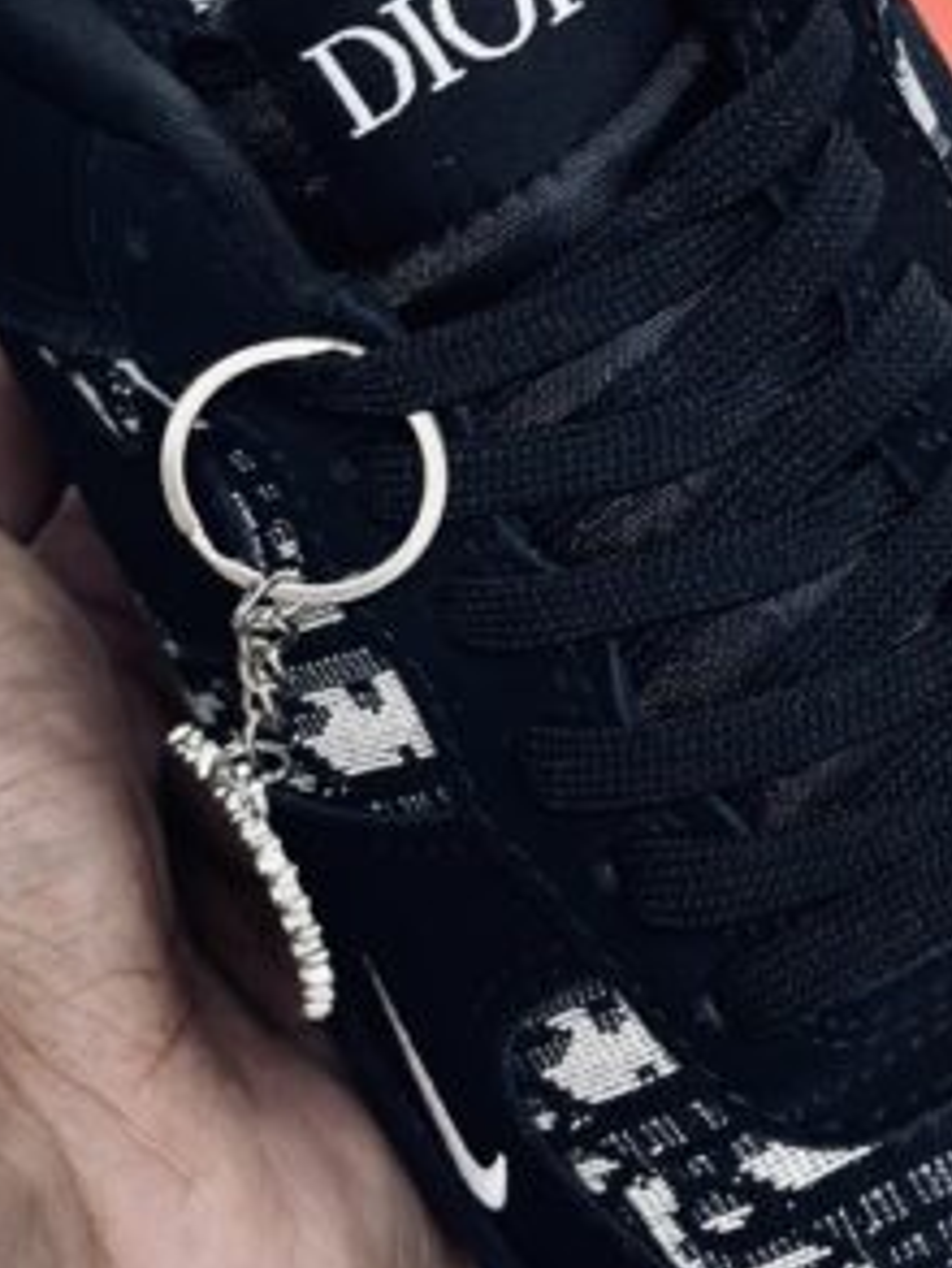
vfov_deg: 12.9
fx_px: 5606
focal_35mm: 153
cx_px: 632
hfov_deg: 9.7
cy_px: 392
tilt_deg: -56.1
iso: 80
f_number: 1.78
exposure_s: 1/100
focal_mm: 6.86
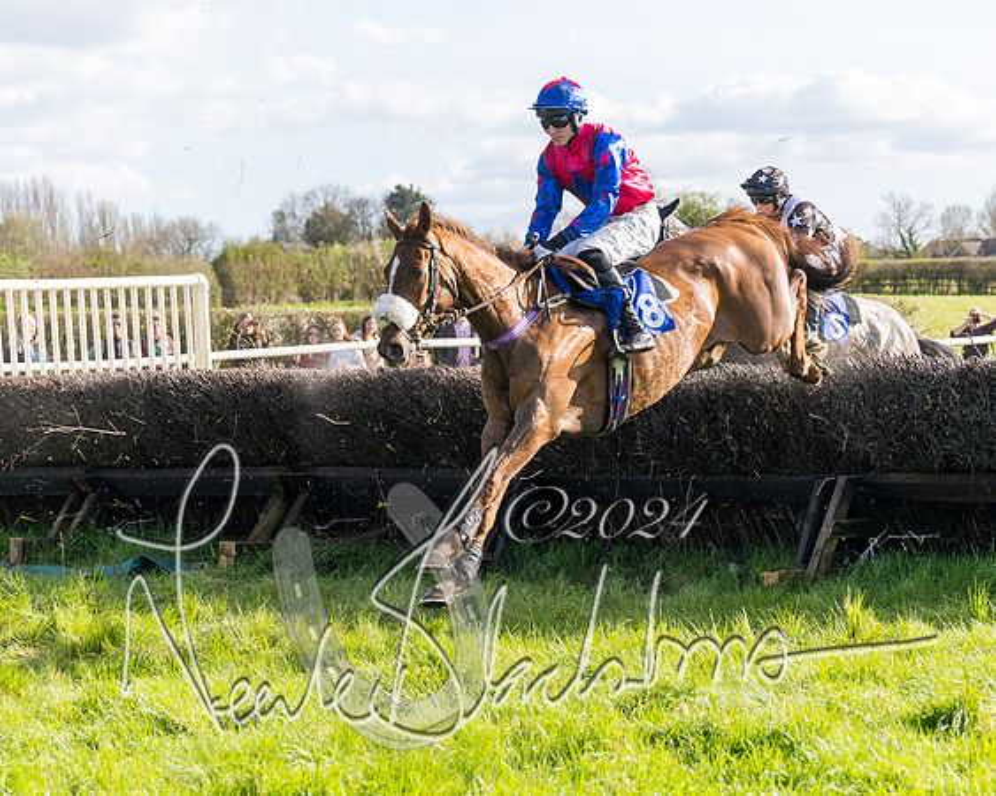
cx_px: 484
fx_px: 3490
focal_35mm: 118
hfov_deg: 16.2
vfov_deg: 13.0
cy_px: 368
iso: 400
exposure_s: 1/1600
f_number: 4
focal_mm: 70
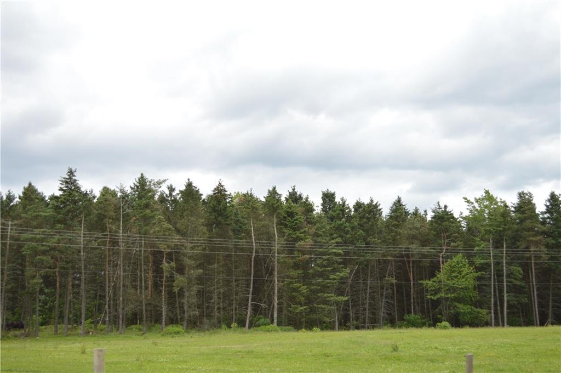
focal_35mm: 44
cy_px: 186
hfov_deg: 45.0
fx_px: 677
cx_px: 280
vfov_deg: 30.8
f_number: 5
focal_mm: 29
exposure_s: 1/200
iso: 100
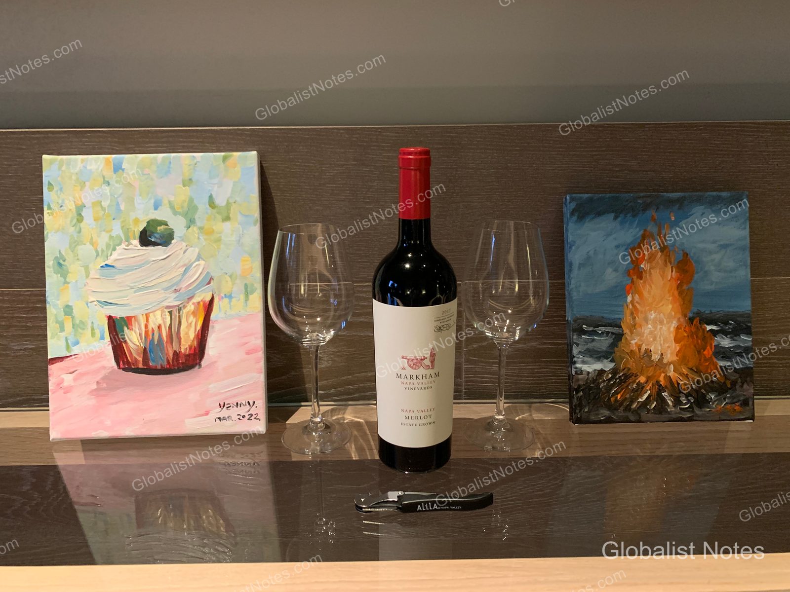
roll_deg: +0.8
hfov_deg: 67.3
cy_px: 296
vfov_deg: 53.1
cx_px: 395
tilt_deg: -15.0
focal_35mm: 26
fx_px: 593
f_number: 1.8
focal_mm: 4.25
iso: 500
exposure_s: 1/30
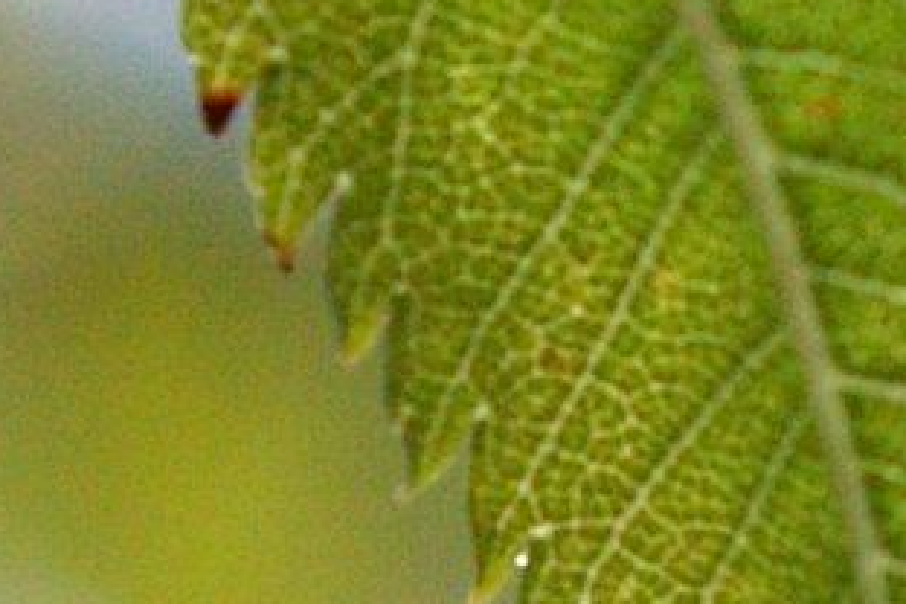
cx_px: 1051
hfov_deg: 3.8
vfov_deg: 2.5
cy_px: 677
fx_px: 13596
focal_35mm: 540
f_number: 8
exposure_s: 1/90
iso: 800
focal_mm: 55
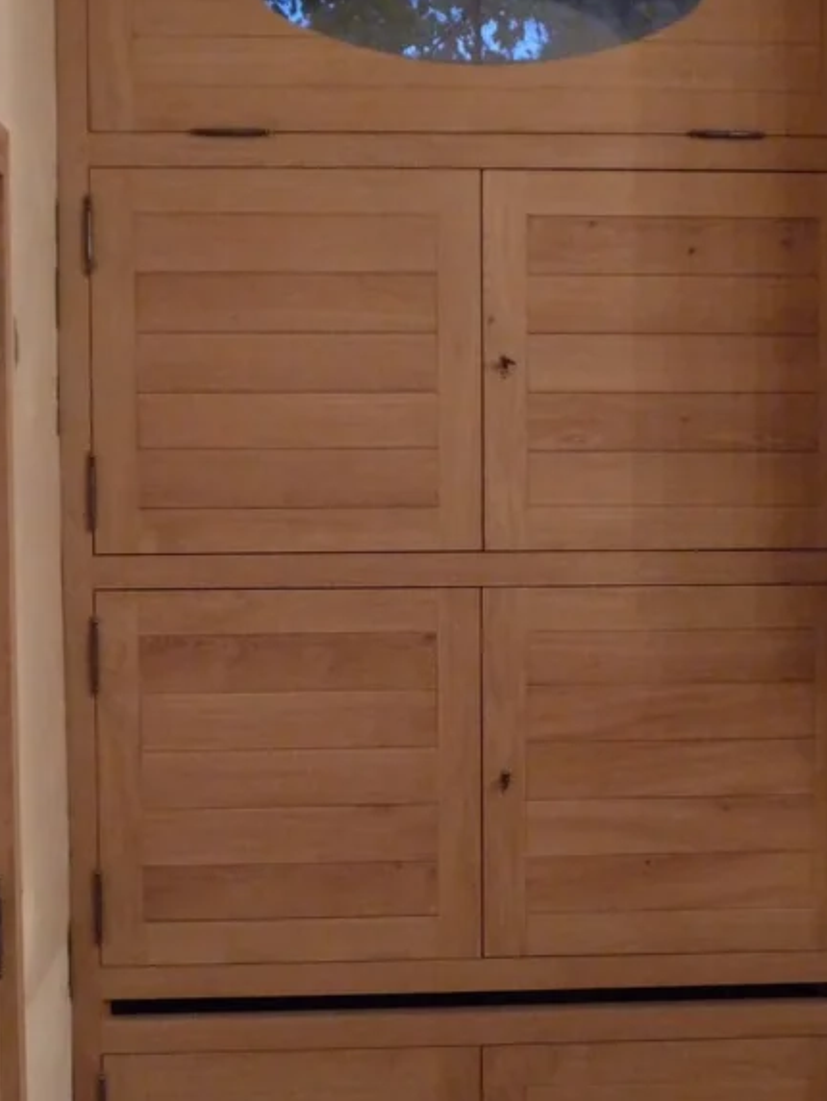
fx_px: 1592
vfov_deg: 38.2
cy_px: 598
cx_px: 390
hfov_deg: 29.1
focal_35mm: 50
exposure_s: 1/8
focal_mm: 4.7
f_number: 3.3
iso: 400
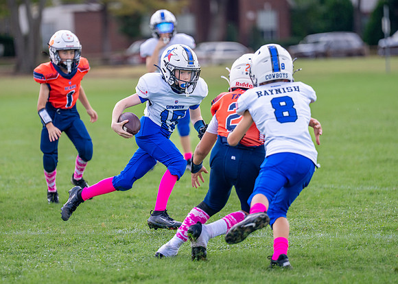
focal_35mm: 264
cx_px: 145
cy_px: 124
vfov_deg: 5.5
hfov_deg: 7.6
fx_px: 2981
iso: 400
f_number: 2.8
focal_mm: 200
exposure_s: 1/2500
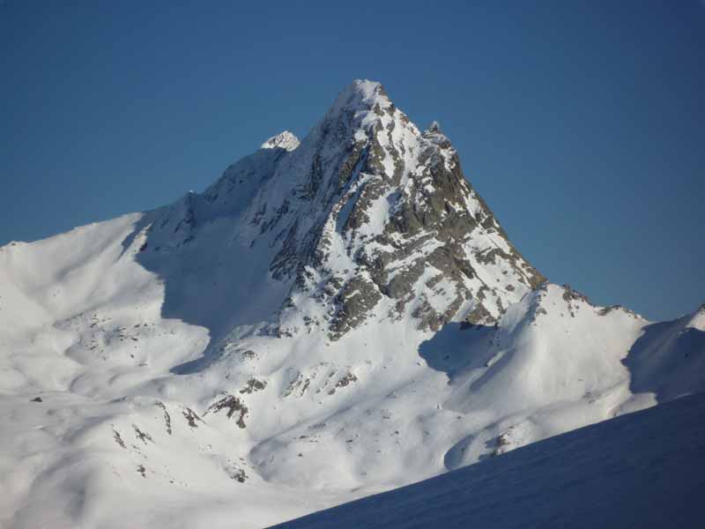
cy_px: 264
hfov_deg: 15.8
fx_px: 2546
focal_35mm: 125
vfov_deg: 11.9
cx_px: 352
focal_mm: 22
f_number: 7.1
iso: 100
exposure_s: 1/800
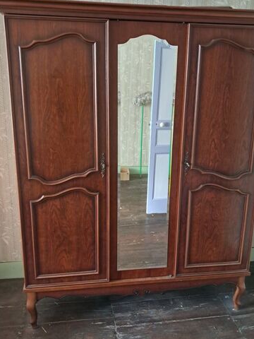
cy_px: 186
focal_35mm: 36
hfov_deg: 39.6
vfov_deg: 51.3
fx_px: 352
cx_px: 133
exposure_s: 1/25
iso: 640
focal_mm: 4
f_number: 1.8
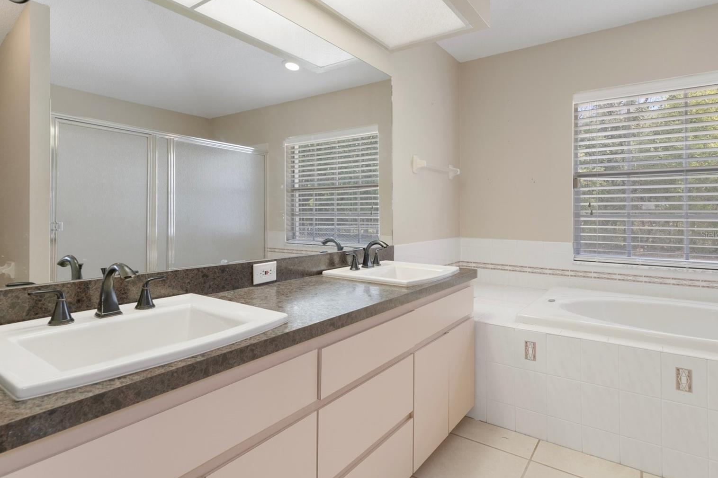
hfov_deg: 86.9
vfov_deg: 64.5
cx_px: 364
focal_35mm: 19
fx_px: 379
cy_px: 235
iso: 320
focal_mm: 12
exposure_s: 1/2
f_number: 8
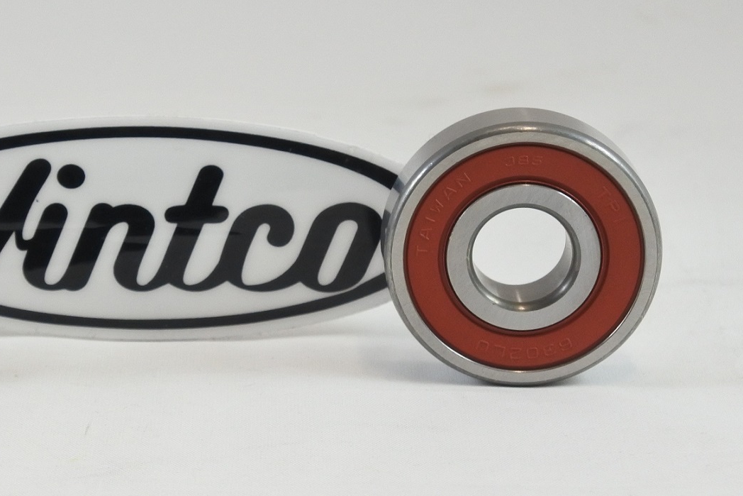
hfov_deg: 16.9
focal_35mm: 120
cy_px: 250
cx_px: 139
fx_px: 2477
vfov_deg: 11.4
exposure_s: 1/125
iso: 560
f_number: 5.3
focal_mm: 26
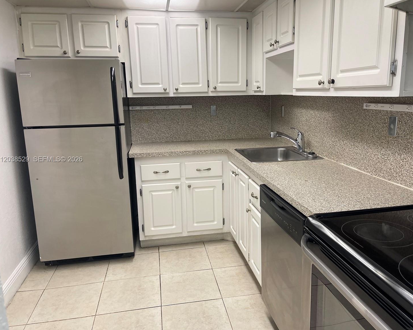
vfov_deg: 53.2
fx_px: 330
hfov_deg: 64.0
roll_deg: +1.3
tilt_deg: -11.7
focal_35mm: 27
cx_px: 222
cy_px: 160
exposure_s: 1/120
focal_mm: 5.1
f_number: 1.6
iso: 100
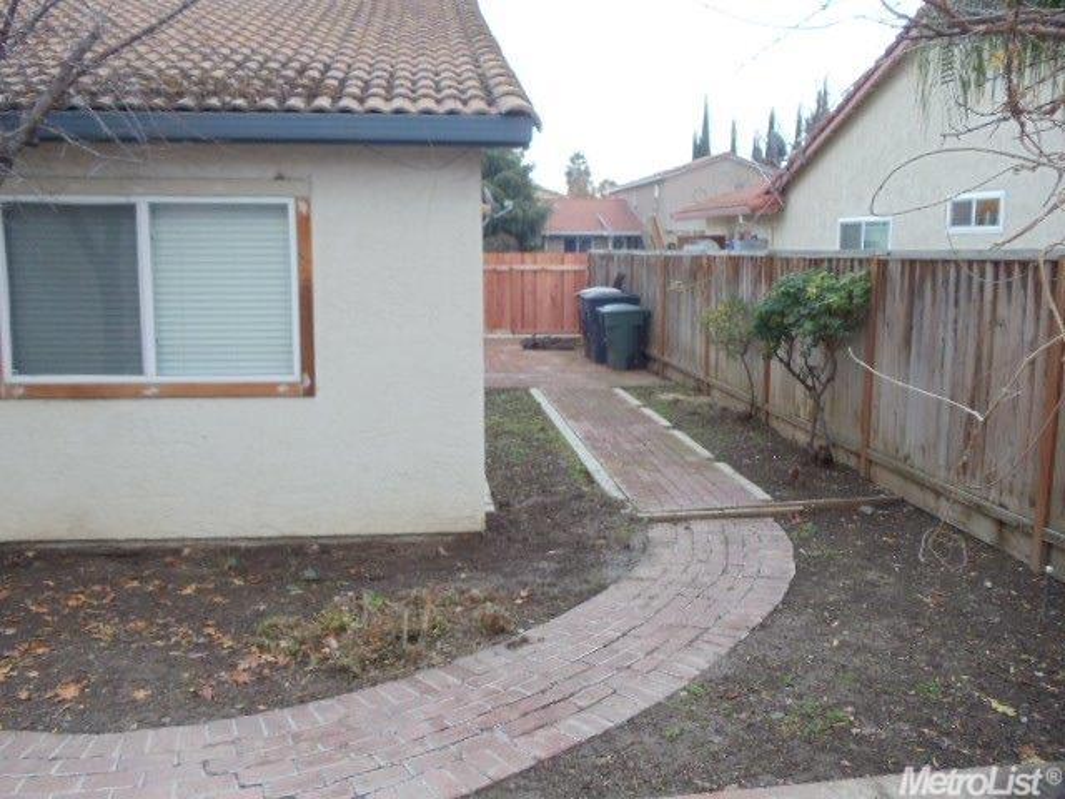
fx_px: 1354
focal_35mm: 44
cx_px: 532
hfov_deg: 42.9
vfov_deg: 32.9
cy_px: 400
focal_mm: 6
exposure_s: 1/30
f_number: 3.5
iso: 200
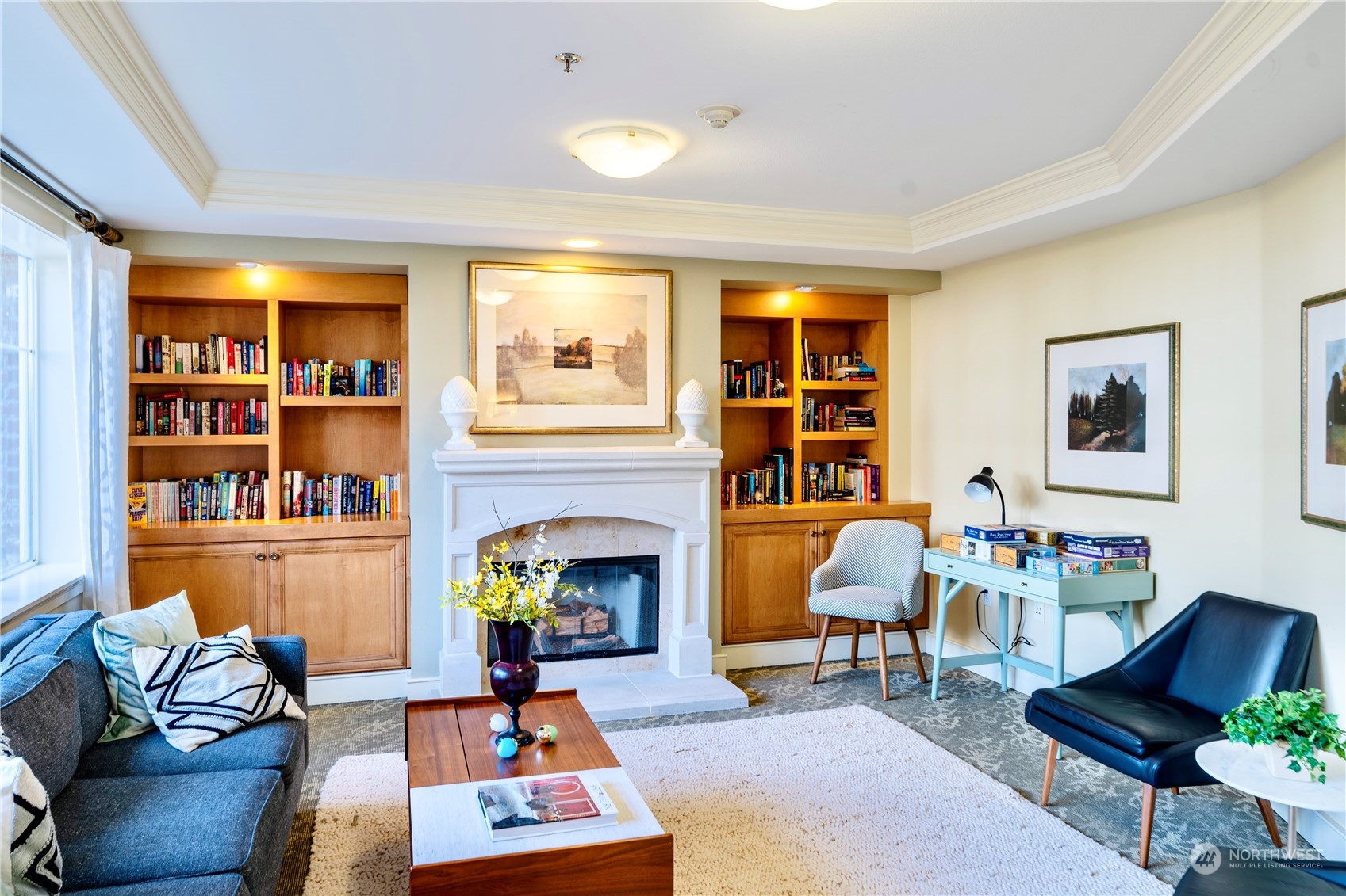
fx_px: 897
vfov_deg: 53.1
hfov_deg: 73.7
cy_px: 448
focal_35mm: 24
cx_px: 673
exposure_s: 1/6
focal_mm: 24
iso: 100
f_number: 7.1
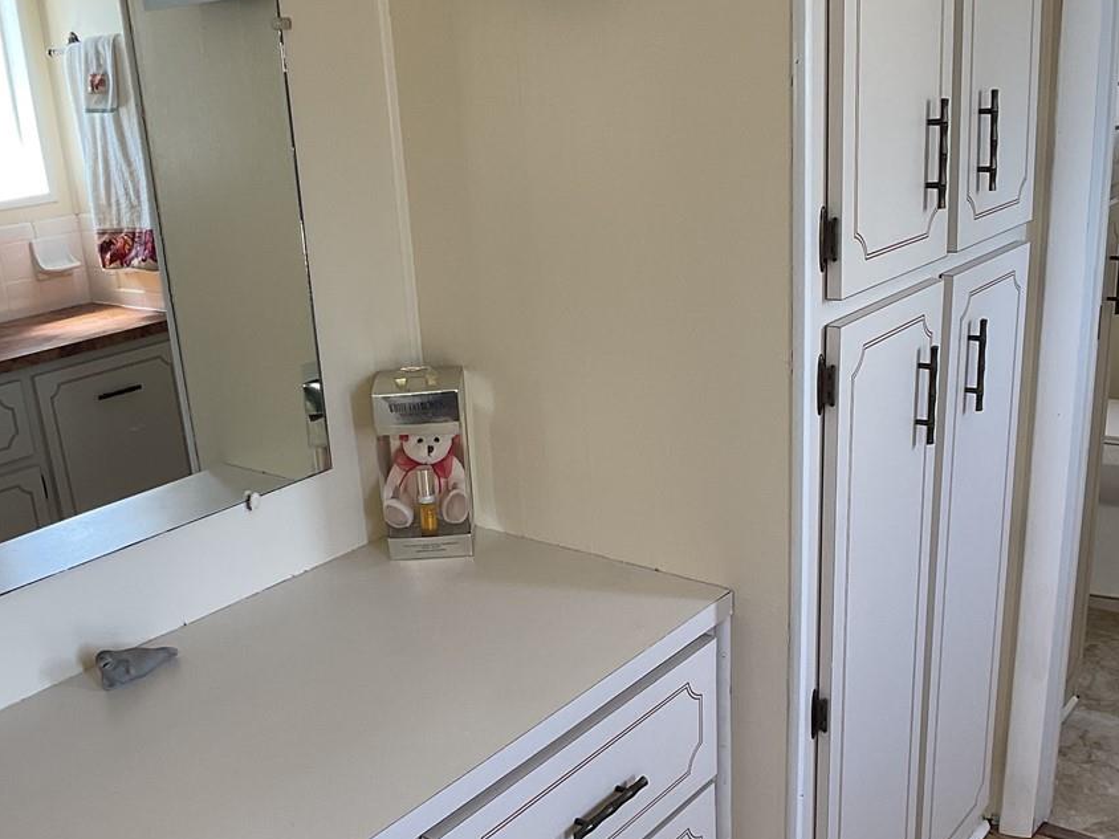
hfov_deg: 34.9
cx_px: 506
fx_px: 1778
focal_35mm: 55
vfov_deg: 26.5
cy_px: 488
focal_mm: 3
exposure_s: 1/60
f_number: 1.8
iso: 32
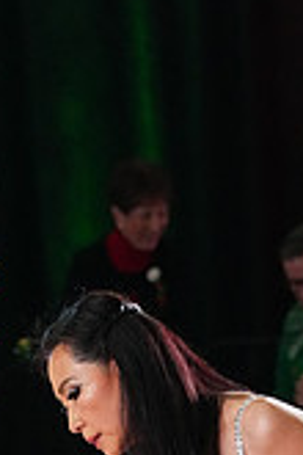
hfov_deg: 2.3
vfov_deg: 3.4
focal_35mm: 611
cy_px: 659
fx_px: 7713
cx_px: 145
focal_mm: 174
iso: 8000
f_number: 5.6
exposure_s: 1/400
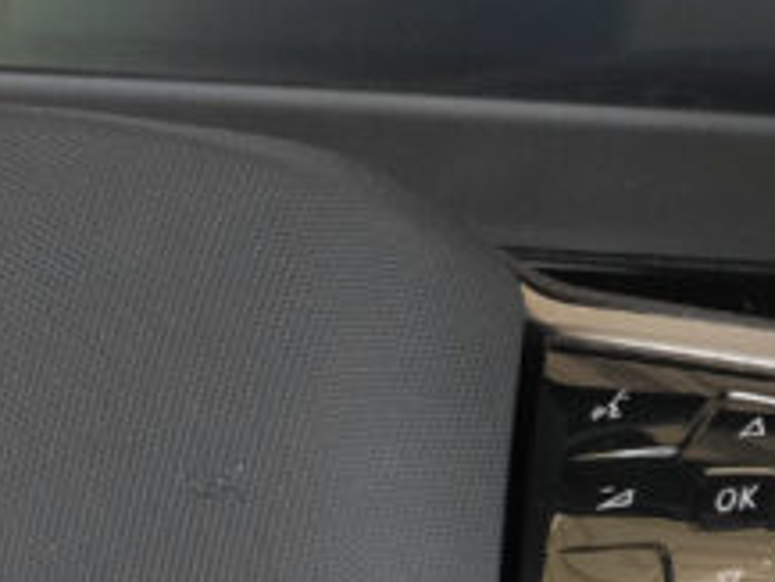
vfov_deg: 4.8
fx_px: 6922
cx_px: -232
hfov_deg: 6.4
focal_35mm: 309
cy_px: 555
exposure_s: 1/60
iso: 2000
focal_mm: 45
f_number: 7.1
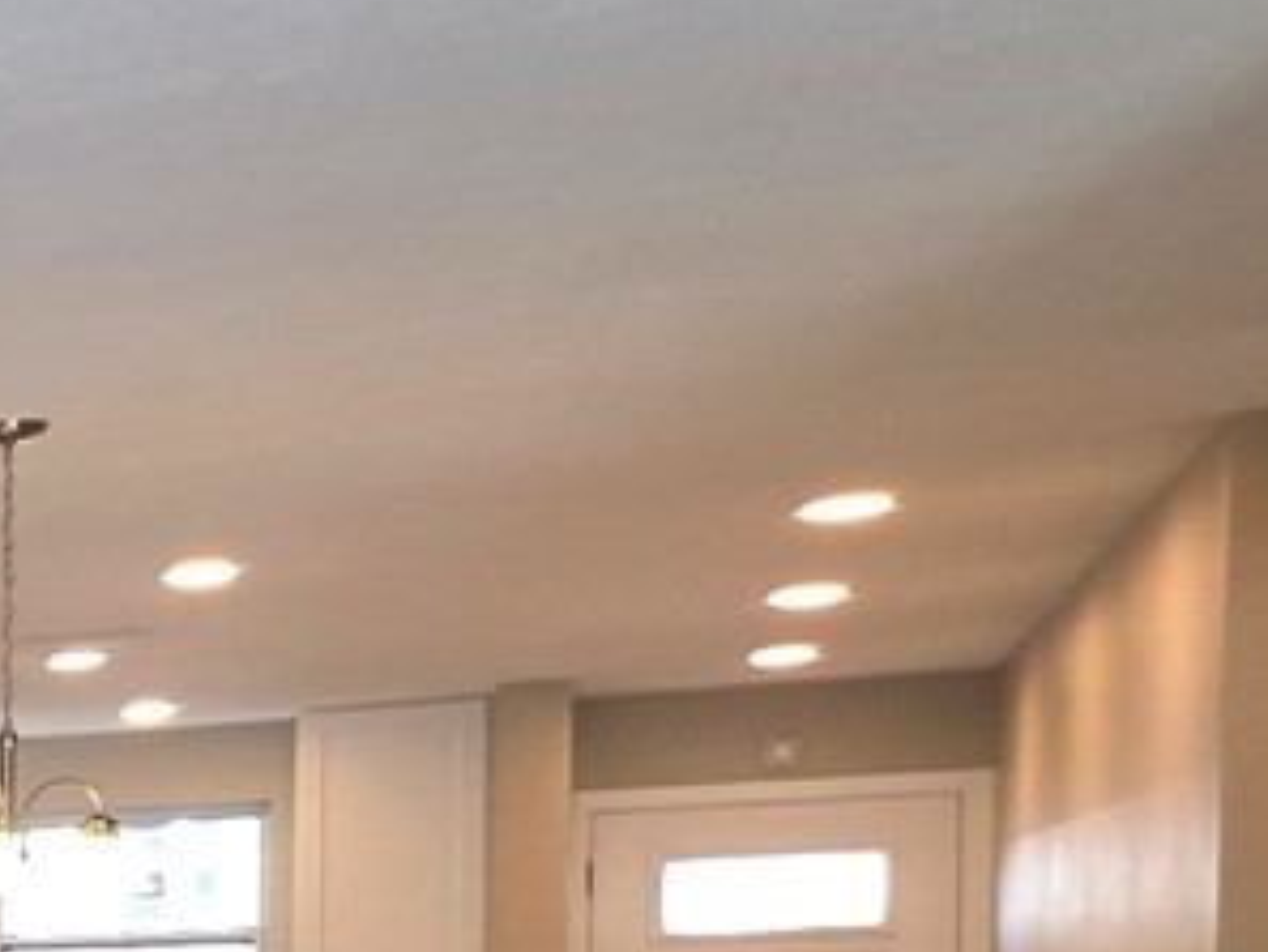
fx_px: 2565
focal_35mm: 70
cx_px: -1622
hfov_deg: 16.1
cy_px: 1161
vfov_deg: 19.7
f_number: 1.9
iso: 160
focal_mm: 2.2
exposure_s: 1/120
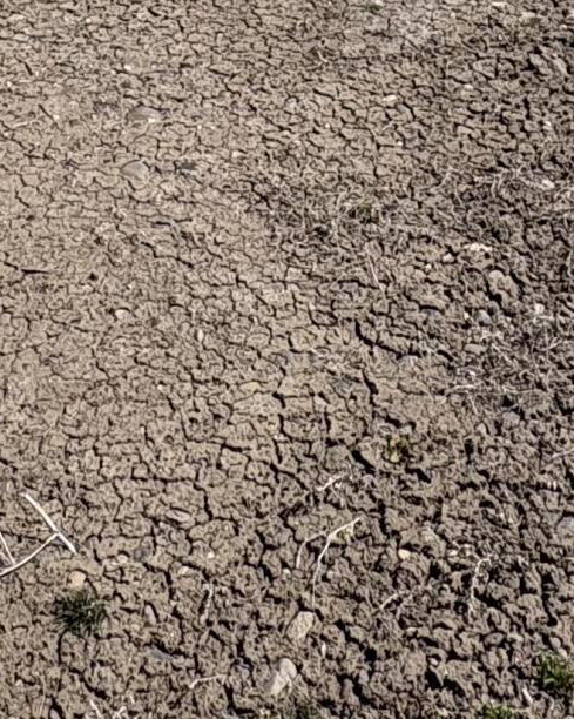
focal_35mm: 67
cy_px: -465
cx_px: 356
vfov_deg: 21.6
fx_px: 1424
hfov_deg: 22.7
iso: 50
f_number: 2.2
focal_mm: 2.22
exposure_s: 1/2584
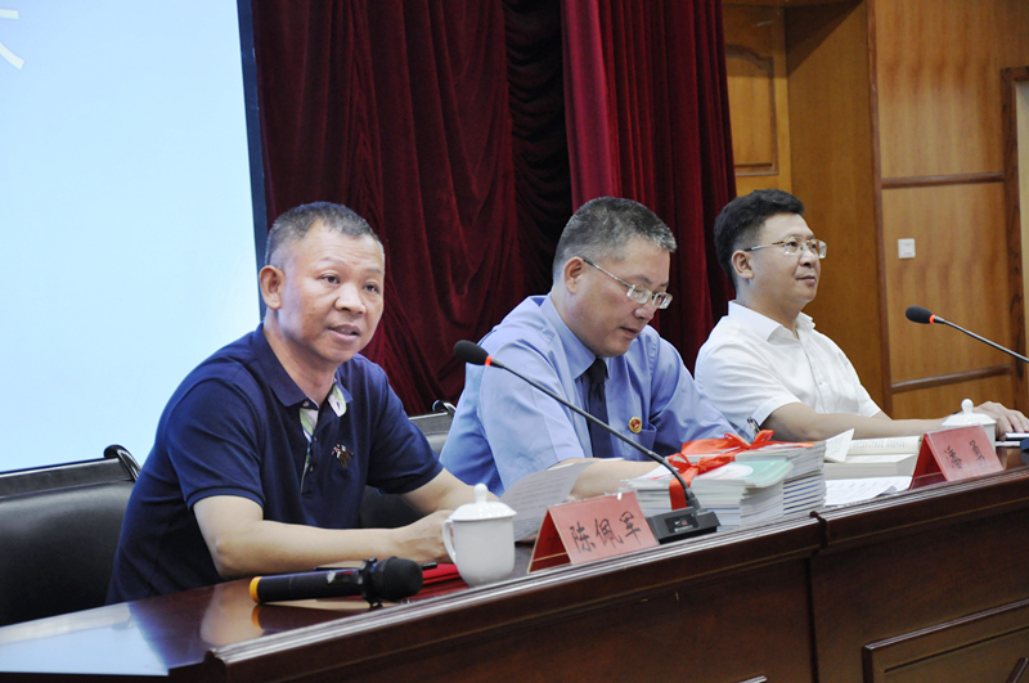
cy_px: 342
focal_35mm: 105
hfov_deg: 19.5
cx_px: 514
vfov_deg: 13.0
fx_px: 2997
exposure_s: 1/30
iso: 1400
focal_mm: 70
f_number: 5.3
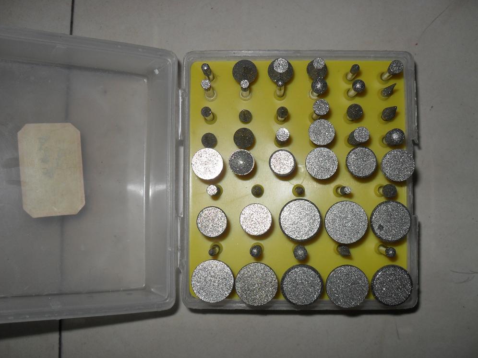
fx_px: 497
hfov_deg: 51.4
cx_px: 234
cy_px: 182
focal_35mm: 36
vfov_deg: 39.7
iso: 100
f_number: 8.9
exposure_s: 1/45
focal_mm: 6.2
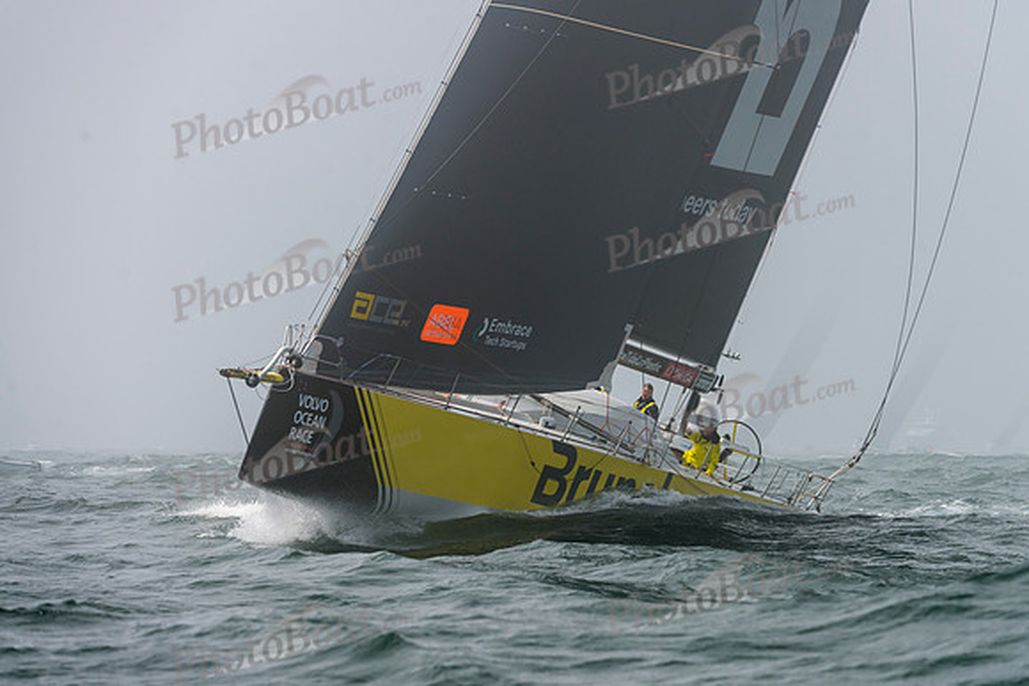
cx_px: 571
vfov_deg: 4.7
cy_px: 335
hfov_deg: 7.1
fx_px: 8329
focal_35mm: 291
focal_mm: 260
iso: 280
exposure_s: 1/1250
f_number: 7.1
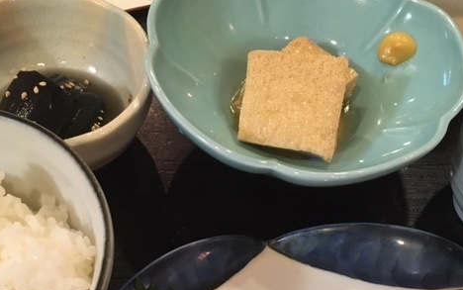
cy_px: 268
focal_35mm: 42
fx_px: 530
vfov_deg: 29.2
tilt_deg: -60.4
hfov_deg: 47.2
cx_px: 230
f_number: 2.2
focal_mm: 4.15
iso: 200
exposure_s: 1/15
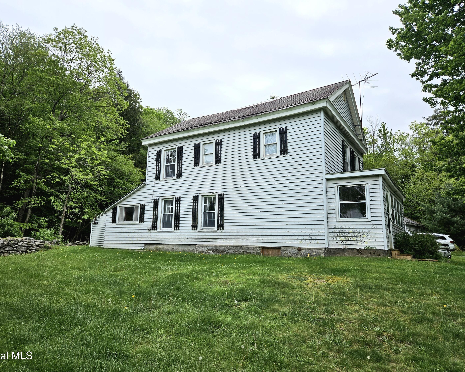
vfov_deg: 58.8
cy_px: 186
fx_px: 330
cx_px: 226
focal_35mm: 24
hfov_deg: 70.3
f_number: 1.8
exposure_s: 1/2000
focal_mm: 5.4
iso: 25
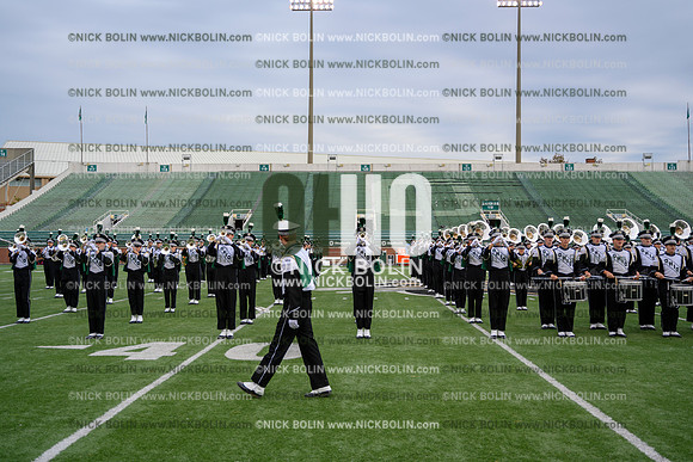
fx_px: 712
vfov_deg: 36.0
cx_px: 346
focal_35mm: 37
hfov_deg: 51.9
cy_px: 231
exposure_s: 1/500
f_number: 4
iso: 125
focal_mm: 37
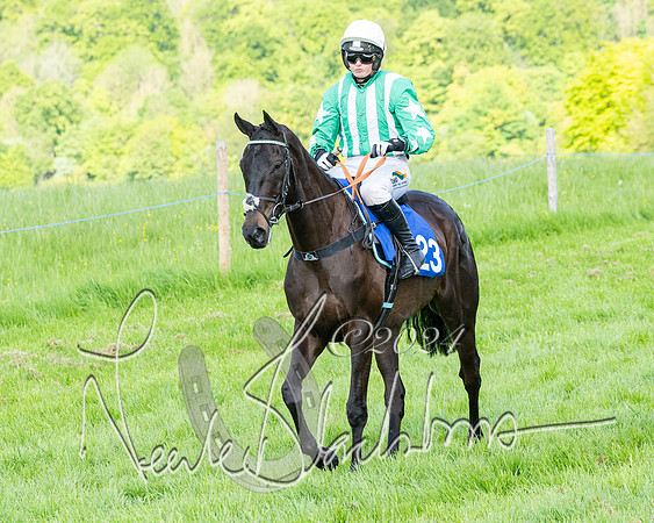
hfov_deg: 9.1
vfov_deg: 7.3
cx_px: 302
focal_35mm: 213
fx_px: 4113
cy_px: 261
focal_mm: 102
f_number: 5
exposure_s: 1/800
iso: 400
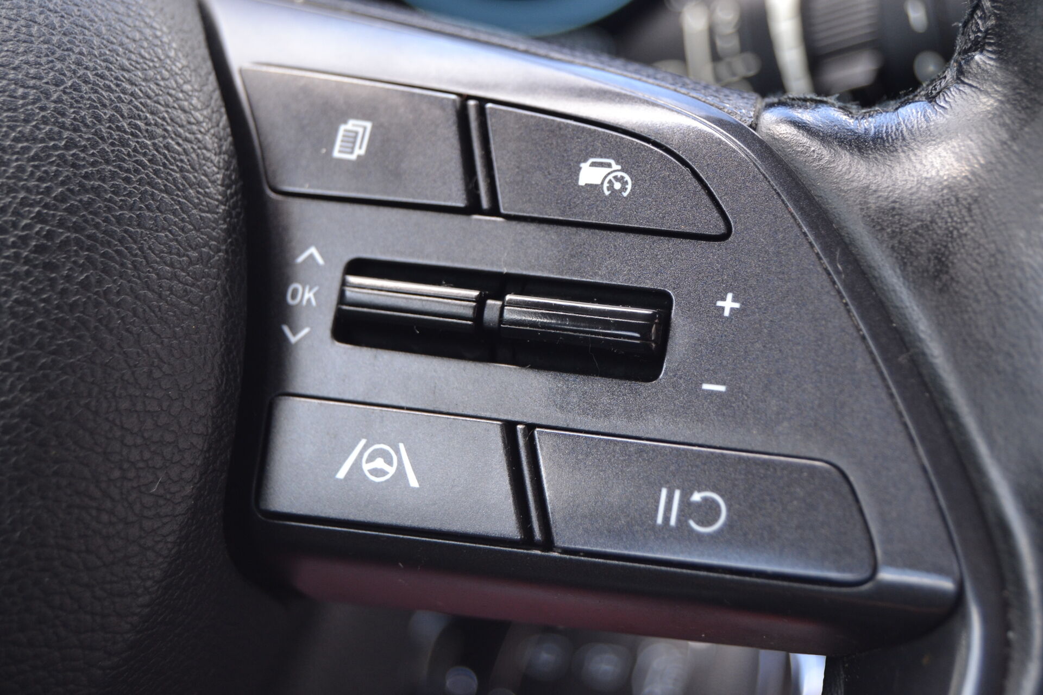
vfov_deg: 18.9
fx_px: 2086
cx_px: 522
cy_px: 348
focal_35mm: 72
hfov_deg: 28.1
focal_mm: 48
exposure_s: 1/100
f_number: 5.3
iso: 400
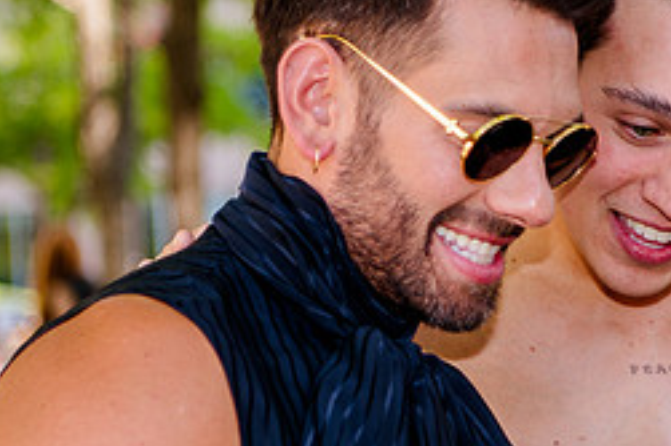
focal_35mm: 176
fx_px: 3278
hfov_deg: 11.7
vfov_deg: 7.8
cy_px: 236
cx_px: 396
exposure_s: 1/125
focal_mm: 62
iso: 200
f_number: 2.8
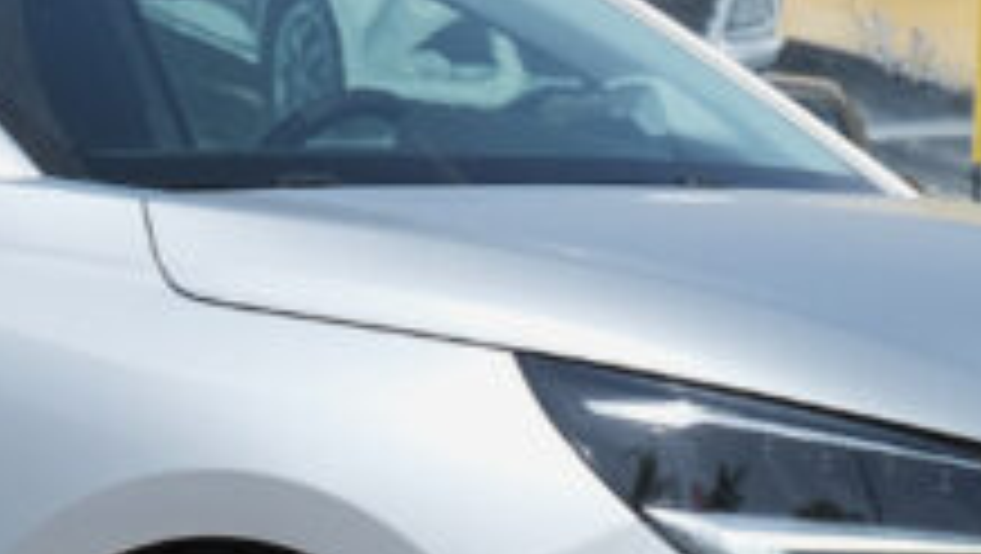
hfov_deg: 6.7
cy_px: 484
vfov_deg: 3.8
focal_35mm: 320
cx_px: 90
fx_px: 8330
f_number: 9
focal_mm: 43.2
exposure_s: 1/320
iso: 160
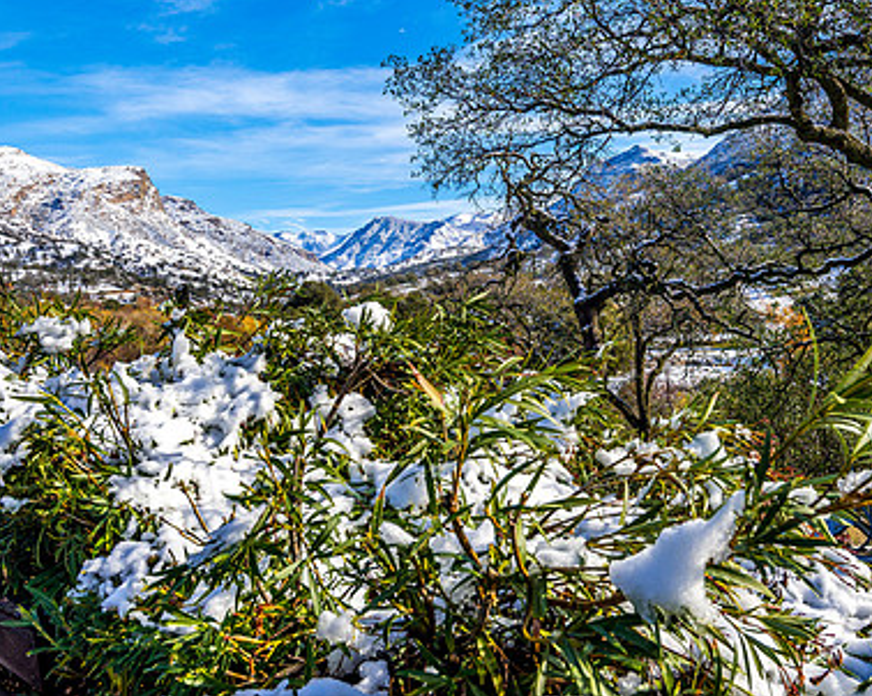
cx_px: 478
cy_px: 252
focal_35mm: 36
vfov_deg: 40.8
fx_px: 929
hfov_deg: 50.2
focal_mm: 25
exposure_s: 1/100
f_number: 10
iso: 200
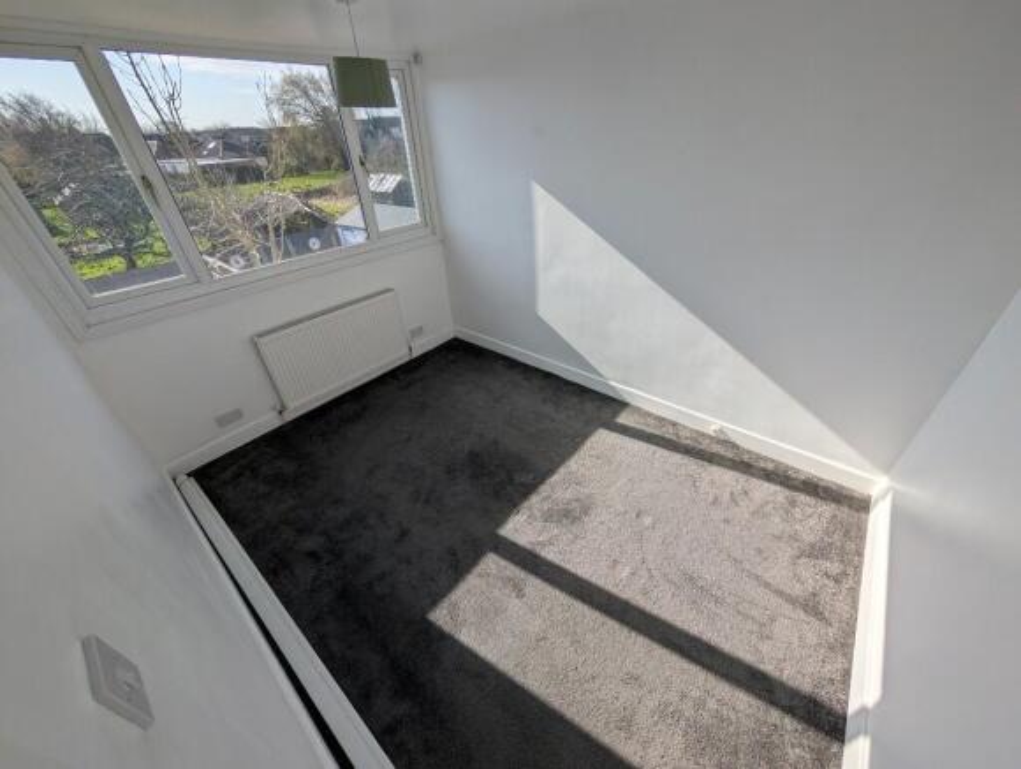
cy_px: 384
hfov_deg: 110.4
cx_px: 510
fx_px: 355
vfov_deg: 94.7
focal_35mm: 12
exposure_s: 1/3906
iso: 59
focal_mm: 2.02
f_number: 1.7
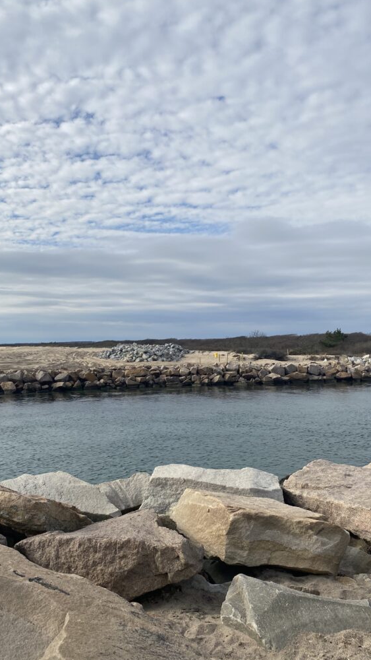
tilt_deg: +0.5
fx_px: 507
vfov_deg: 66.1
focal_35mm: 29
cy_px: 329
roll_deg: +0.2
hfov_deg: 40.2
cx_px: 165
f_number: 1.8
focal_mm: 4.25
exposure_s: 1/4608
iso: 32
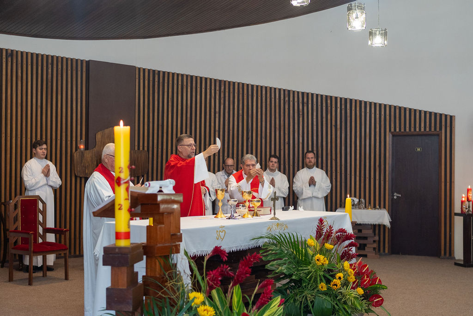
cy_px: 158
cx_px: 236
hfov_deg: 38.2
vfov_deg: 26.0
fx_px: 683
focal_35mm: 52
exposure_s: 1/160
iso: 1000
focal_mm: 35
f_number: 2.5
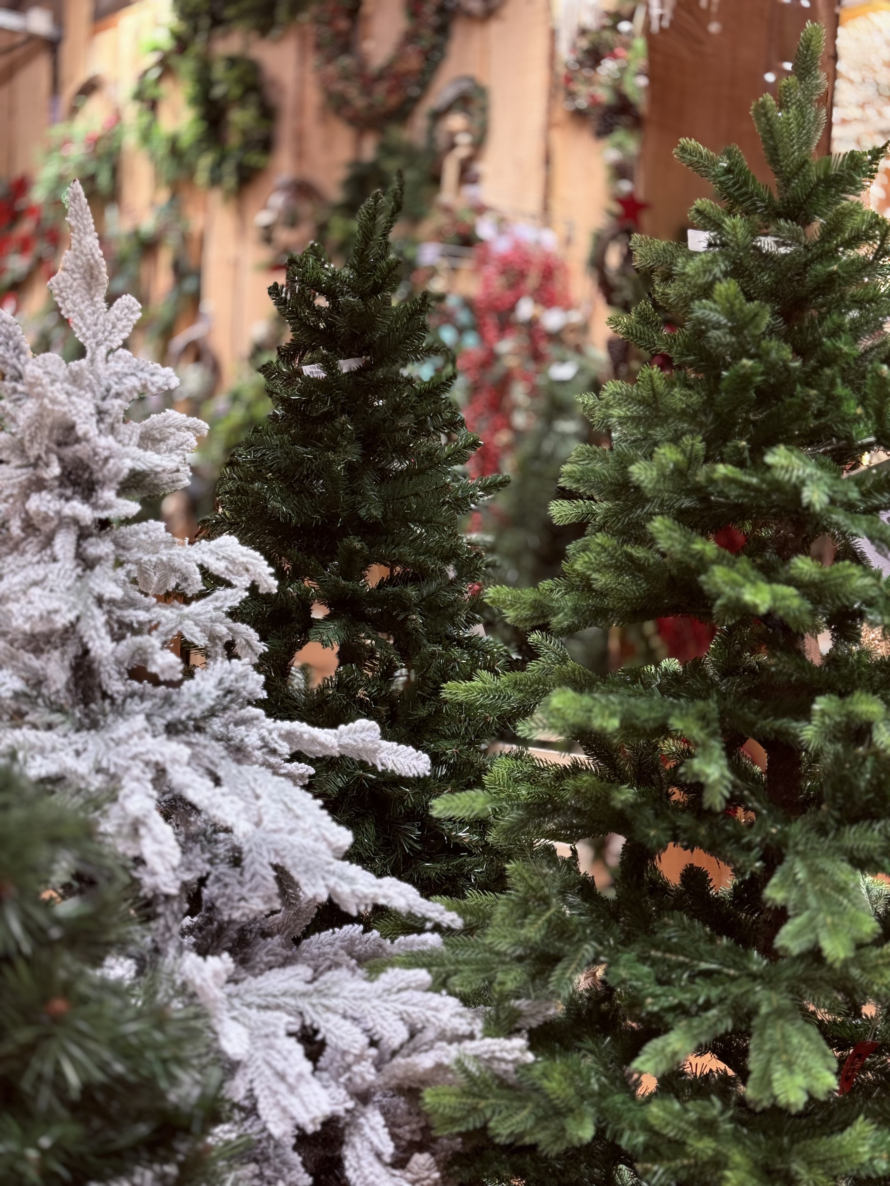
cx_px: 445
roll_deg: -2.1
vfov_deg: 39.7
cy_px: 593
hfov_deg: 30.3
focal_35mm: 48
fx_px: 1645
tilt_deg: -2.1
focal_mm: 6.76
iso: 200
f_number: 1.78
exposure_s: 1/50
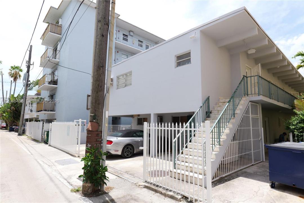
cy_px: 102
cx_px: 152
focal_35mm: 20
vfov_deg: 61.9
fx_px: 169
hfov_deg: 84.0
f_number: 5.6
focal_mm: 20
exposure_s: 1/250
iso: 100
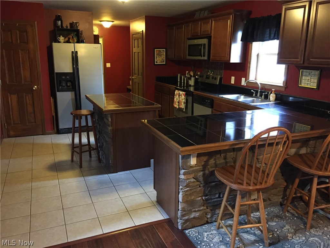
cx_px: 165
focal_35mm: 29
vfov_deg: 48.2
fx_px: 276
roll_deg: -1.3
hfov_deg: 61.7
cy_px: 124
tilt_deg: -13.7
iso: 250
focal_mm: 4.15
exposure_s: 1/15
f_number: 2.2
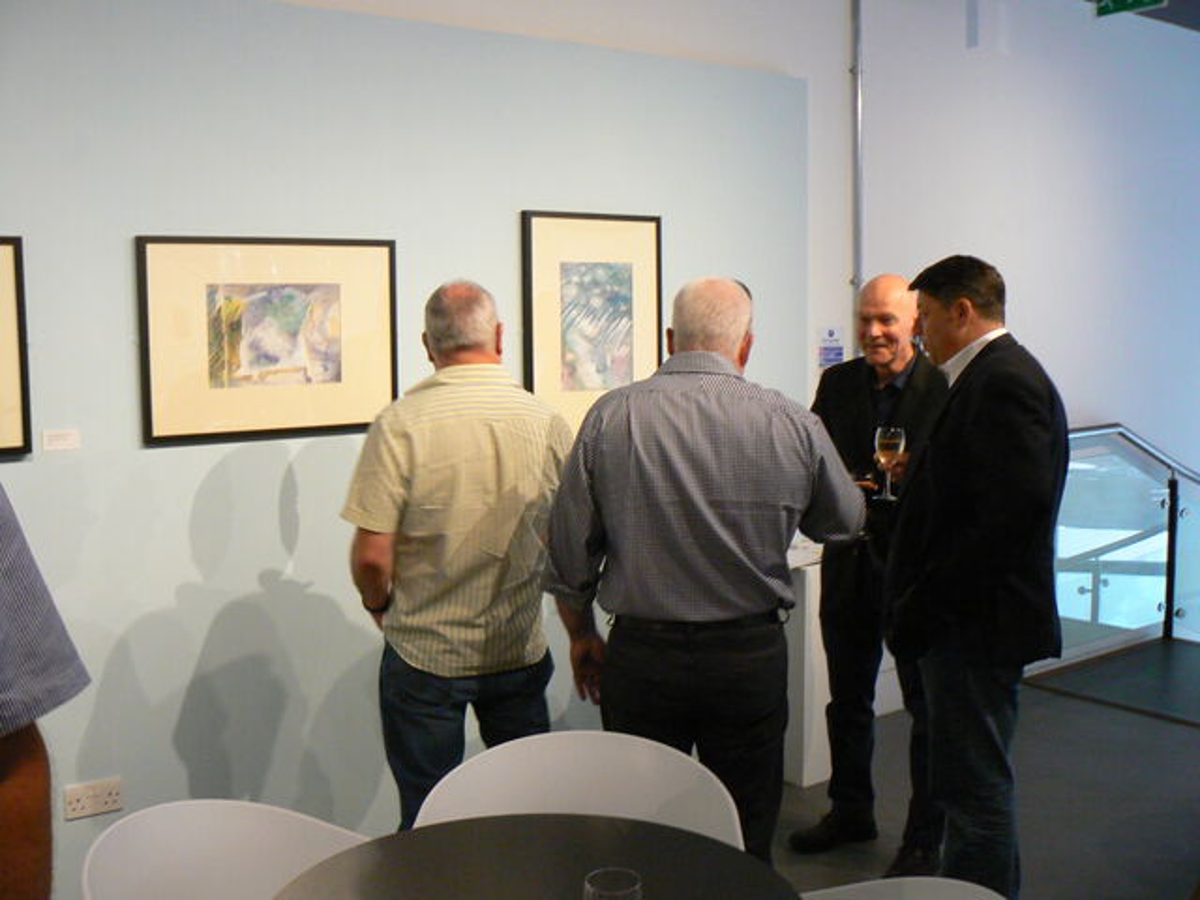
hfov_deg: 51.4
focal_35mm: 36
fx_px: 1248
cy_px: 450
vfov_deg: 39.7
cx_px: 600
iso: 200
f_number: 2.8
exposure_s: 1/20
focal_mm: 6
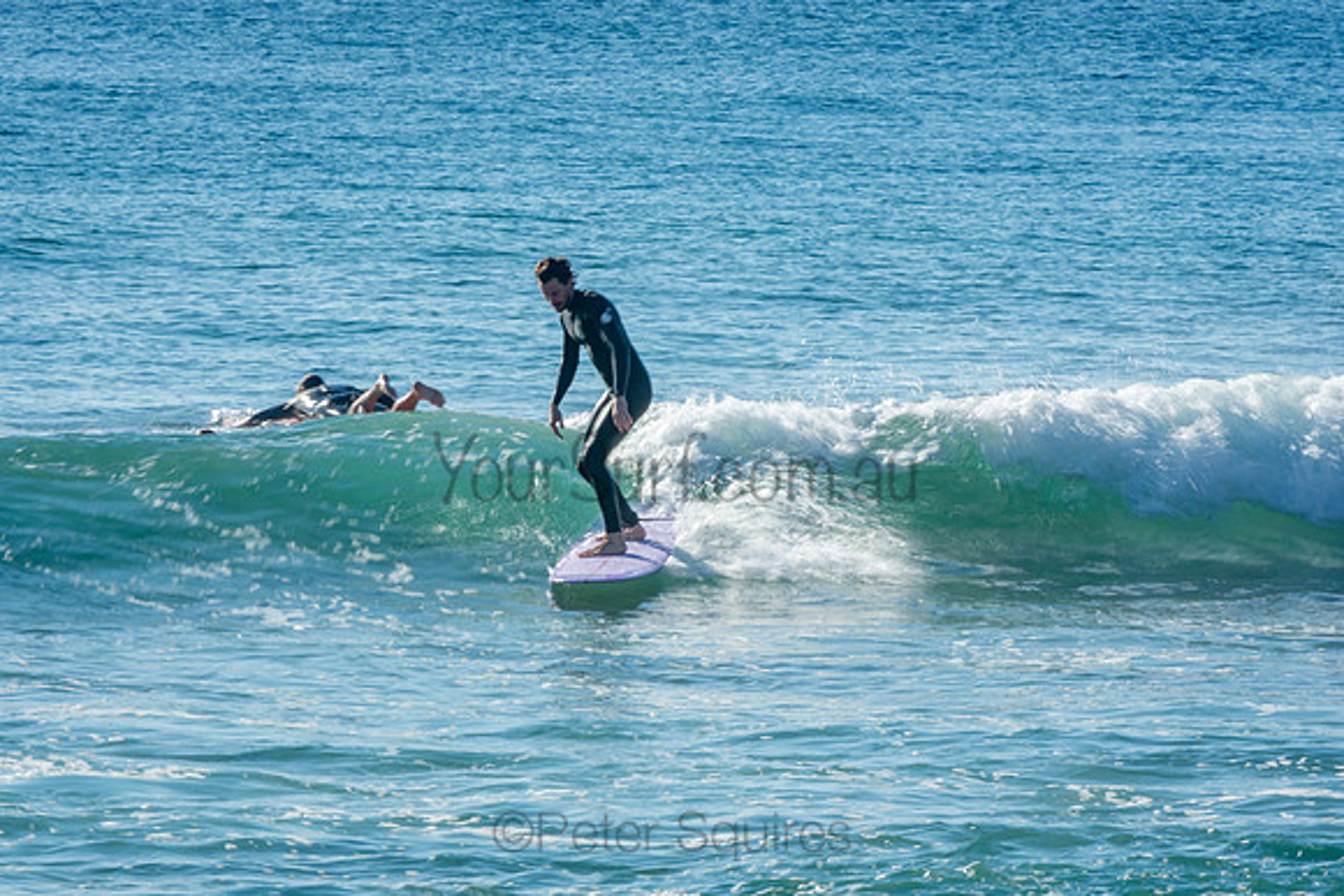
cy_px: 448
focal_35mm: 435
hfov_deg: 4.7
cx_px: 672
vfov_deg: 3.2
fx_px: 16243
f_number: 25
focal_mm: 290
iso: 100
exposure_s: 1/30
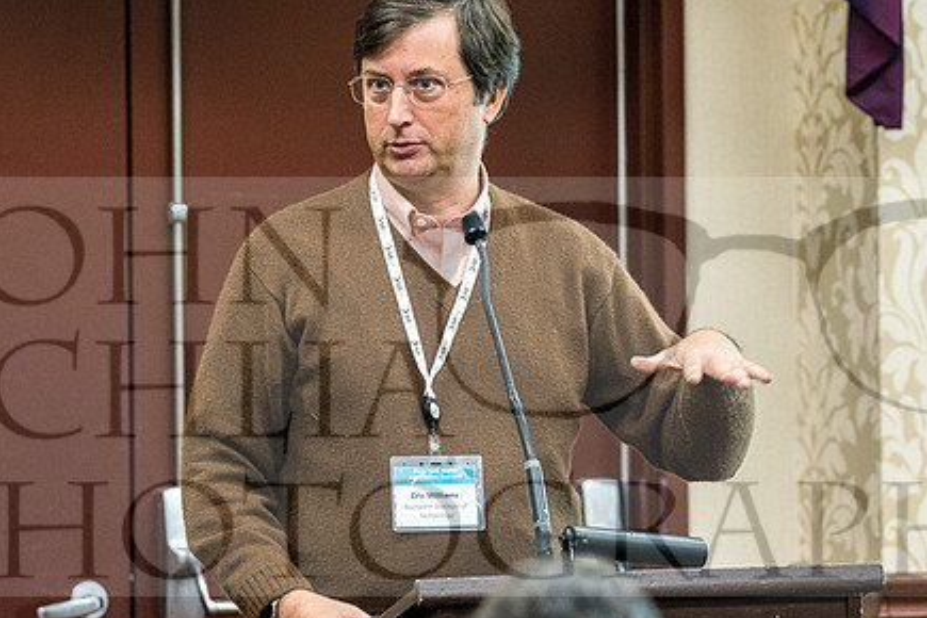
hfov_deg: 7.1
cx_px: 511
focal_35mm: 292
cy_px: 272
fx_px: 7518
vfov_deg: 4.7
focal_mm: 146
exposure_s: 1/100
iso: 3200
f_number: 3.5
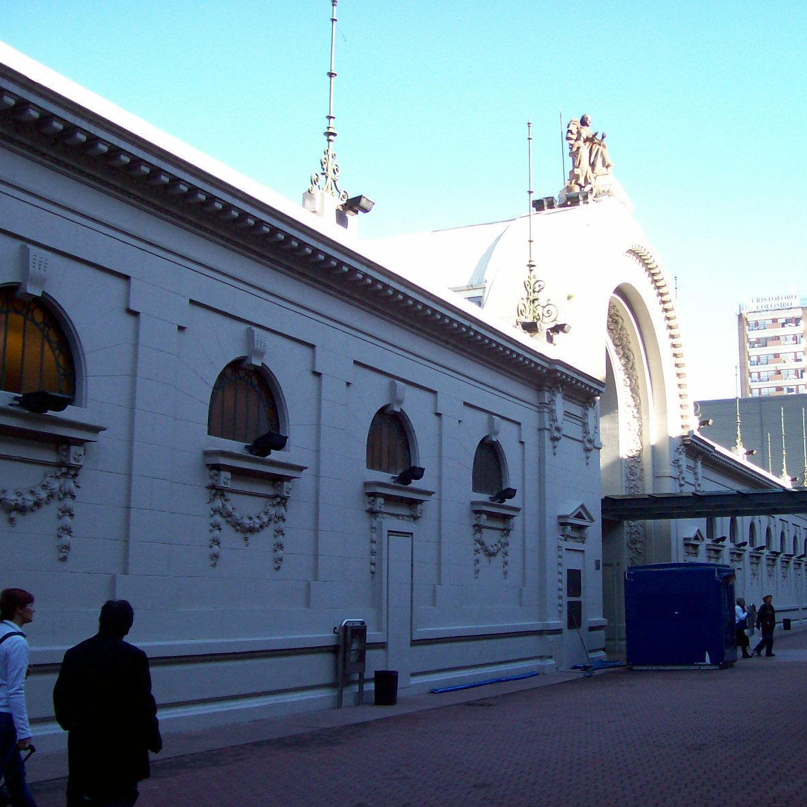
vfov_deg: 39.2
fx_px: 1134
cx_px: 457
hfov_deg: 39.1
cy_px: 400
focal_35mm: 43
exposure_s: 1/335
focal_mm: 6
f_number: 2.7
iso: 80
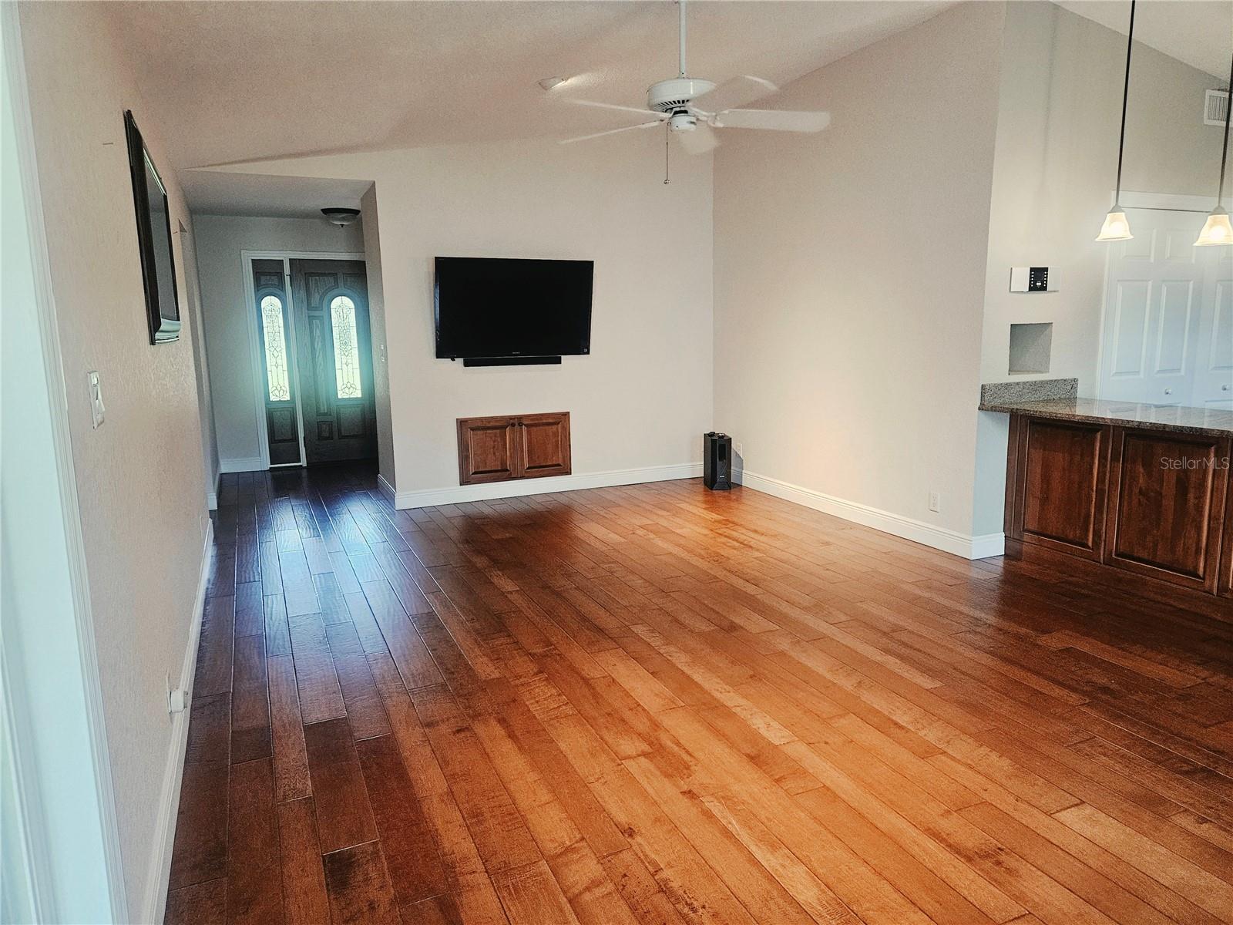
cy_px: 462
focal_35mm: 23
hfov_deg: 73.9
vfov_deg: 58.9
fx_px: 819
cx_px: 616
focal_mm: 5.4
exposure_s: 1/120
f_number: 1.8
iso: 640
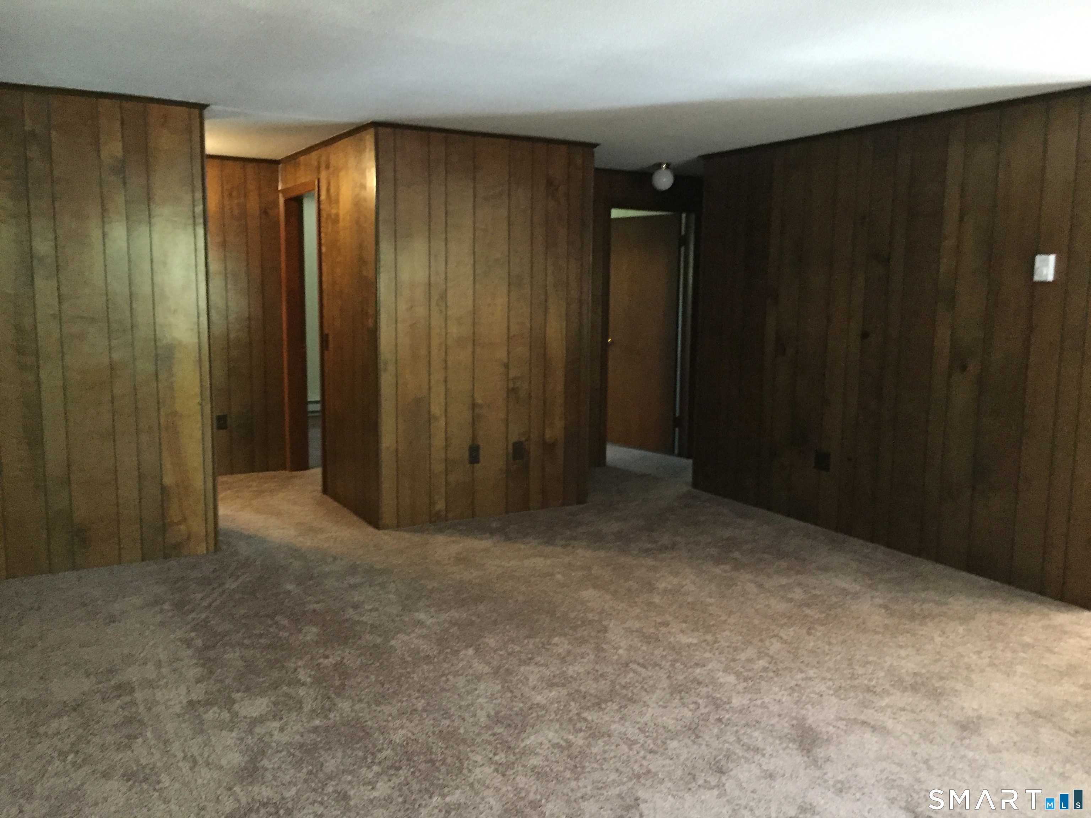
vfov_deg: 48.2
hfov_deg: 61.7
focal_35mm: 29
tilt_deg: -8.9
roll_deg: -1.6
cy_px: 409
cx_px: 546
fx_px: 914
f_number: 2.2
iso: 400
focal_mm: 4.15
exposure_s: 1/15
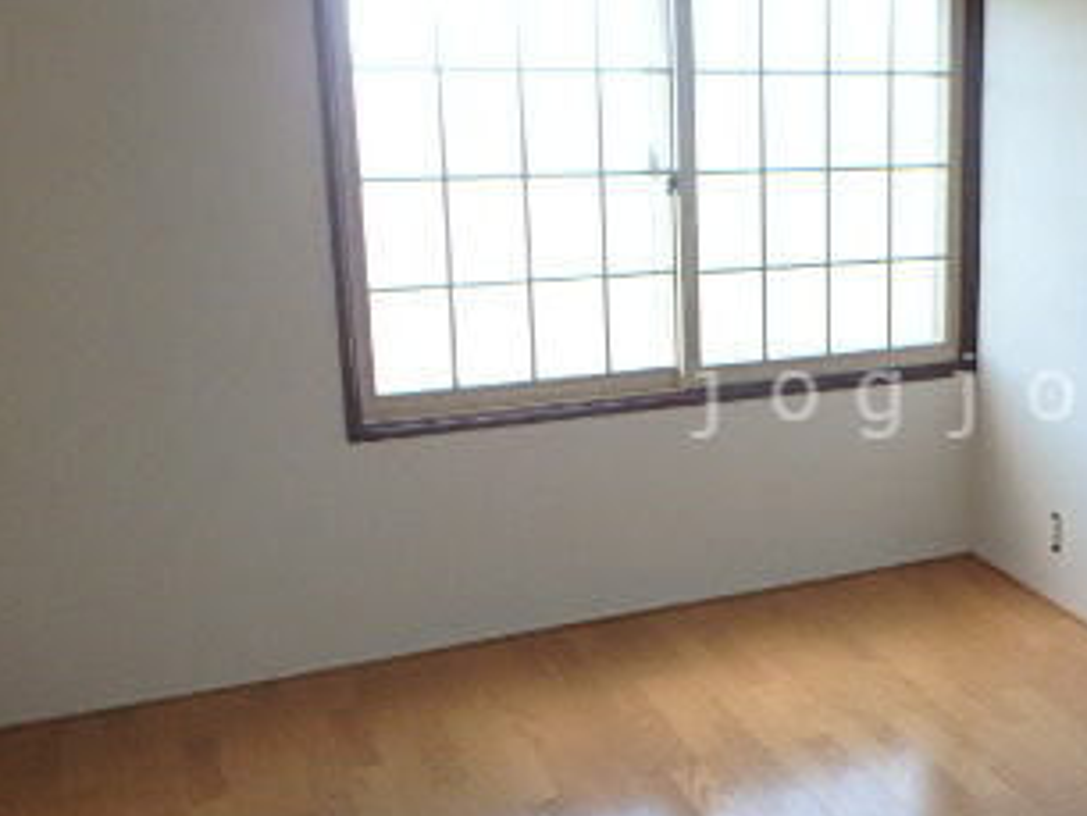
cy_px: 396
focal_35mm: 44
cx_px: 934
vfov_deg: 32.9
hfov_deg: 40.4
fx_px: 1382
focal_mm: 3.7
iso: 200
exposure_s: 1/30
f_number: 3.5
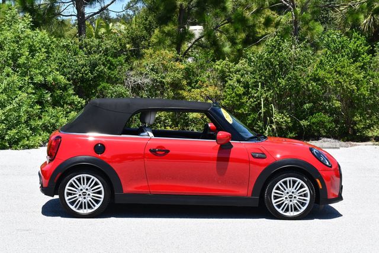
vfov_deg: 15.6
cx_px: 190
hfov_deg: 23.1
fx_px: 927
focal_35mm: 88
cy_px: 126
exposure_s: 1/250
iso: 140
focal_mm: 44
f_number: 8
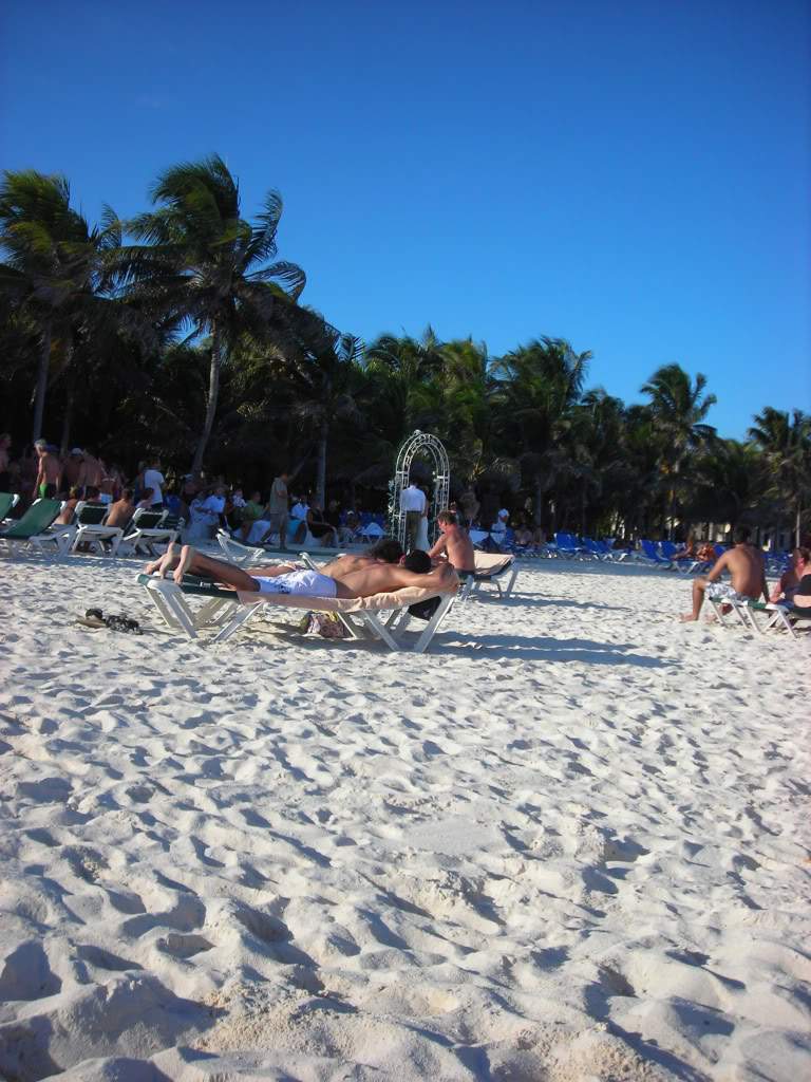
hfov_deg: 37.7
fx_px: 1187
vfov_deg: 49.0
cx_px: 406
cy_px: 541
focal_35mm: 38
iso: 50
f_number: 6.4
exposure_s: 1/186
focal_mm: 6.3
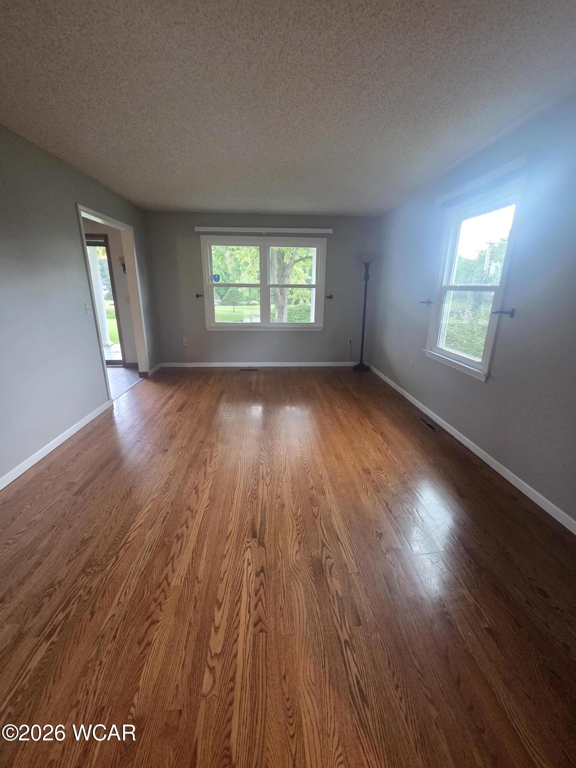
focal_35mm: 13
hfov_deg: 89.9
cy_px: 384
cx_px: 288
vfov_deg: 106.2
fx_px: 288
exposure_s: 1/60
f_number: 2.2
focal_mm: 2.2
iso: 640
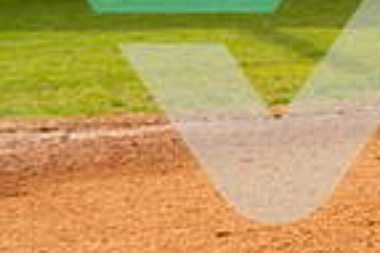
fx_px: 1887
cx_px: 723
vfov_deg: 7.6
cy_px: 81
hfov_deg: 10.7
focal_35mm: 179
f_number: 5
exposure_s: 1/250
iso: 100
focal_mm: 44
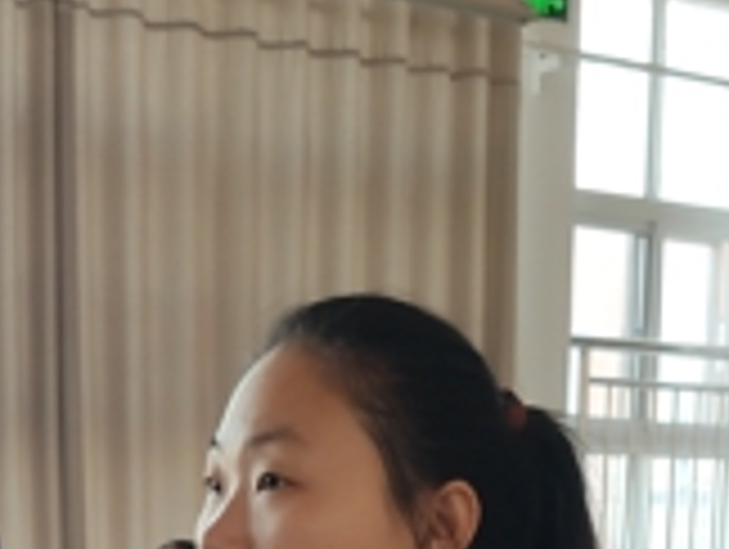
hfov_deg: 19.6
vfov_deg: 13.6
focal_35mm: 100
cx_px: 374
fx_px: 2109
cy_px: 909
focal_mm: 4.75
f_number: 1.75
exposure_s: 1/100
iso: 224
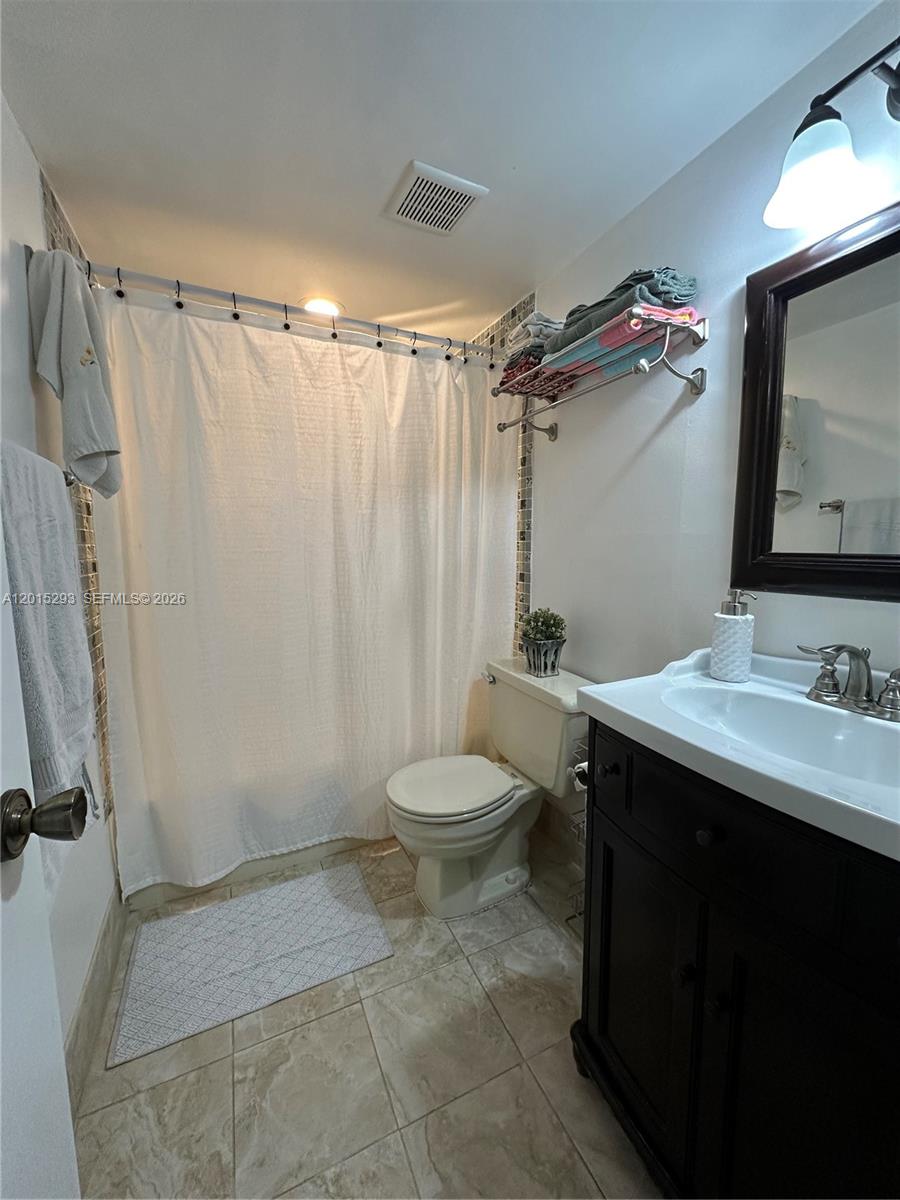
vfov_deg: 102.1
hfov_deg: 85.7
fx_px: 485
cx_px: 450
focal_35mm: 14
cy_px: 600
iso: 200
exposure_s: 1/120
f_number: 2.2
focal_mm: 2.22
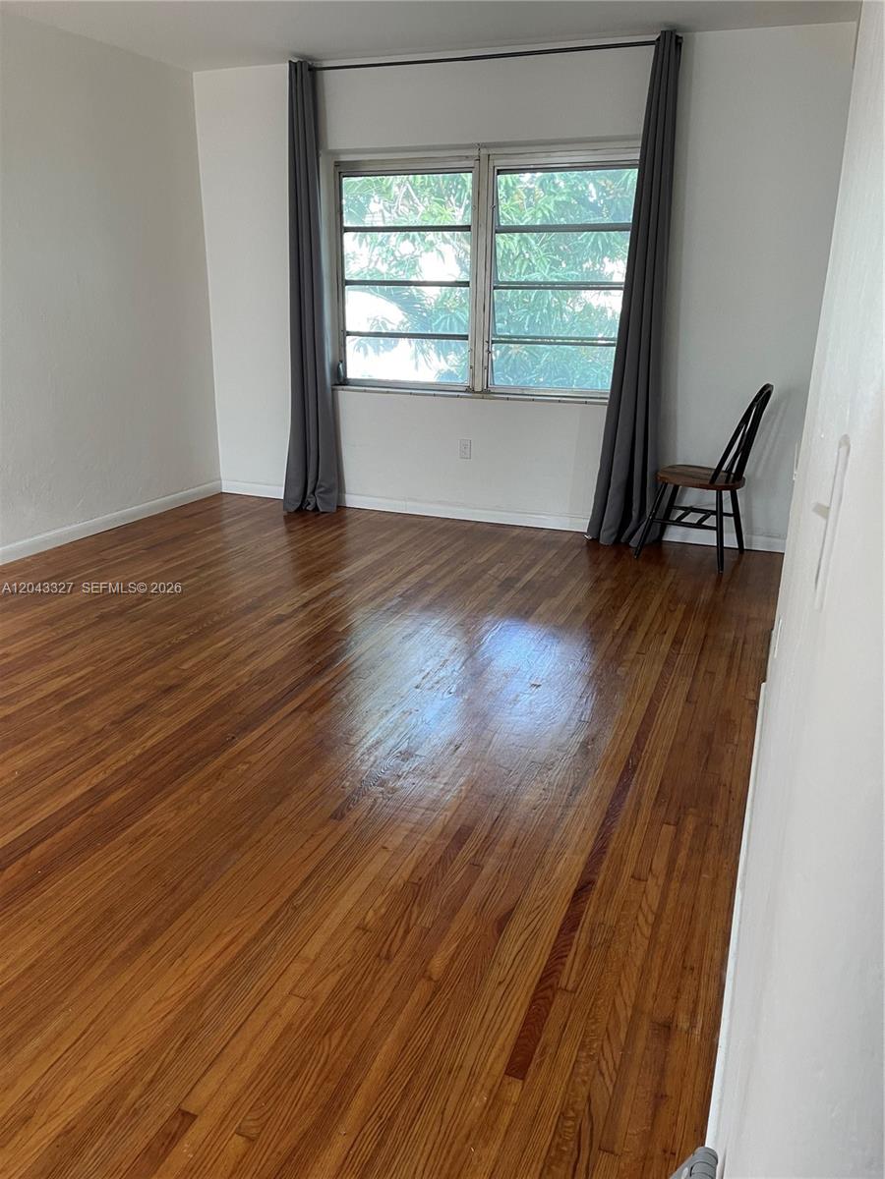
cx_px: 442
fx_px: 886
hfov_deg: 53.1
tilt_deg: -18.6
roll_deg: -0.7
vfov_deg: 67.3
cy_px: 590
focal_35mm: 26
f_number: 1.6
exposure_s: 1/60
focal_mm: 5.1
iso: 250
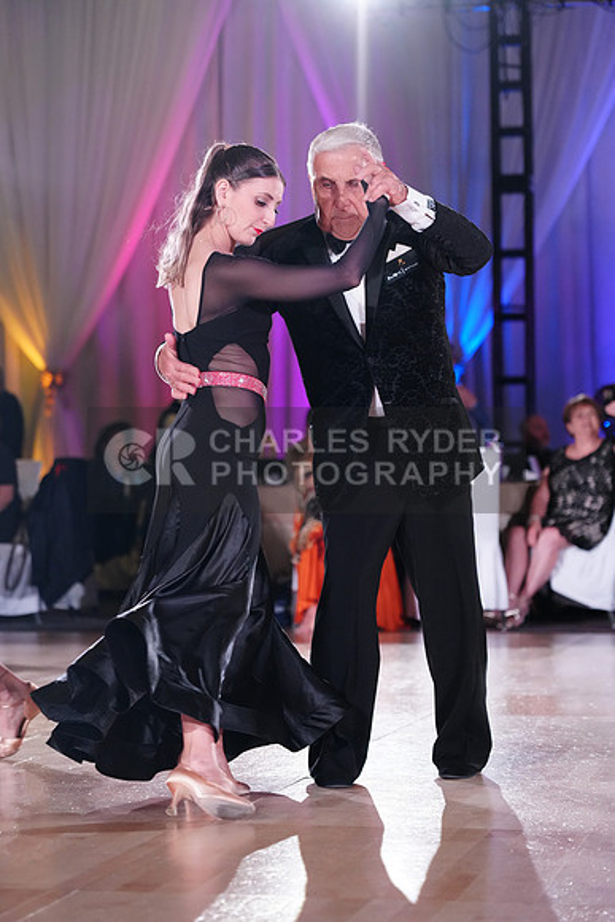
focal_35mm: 105
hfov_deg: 13.0
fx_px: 2689
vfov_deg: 19.5
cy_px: 461
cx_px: 308
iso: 4000
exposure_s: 1/320
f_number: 4
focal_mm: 105
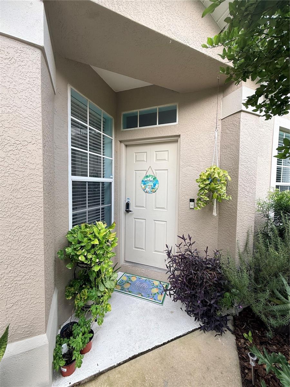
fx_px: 156
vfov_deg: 102.1
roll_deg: -1.9
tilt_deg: -2.0
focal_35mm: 14
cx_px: 145
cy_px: 194
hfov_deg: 85.7
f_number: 2.2
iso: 50
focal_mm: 2.22
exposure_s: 1/214
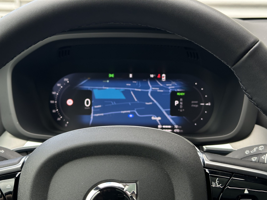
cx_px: 134
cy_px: 100
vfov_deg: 30.3
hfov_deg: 39.7
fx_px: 370
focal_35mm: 48
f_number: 1.78
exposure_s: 1/121
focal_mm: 6.86
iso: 64
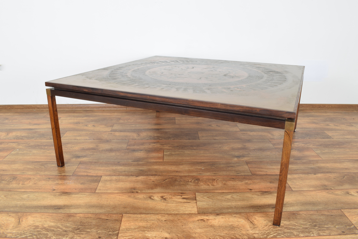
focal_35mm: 27
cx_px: 179
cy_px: 120
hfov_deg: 67.4
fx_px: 268
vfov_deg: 47.9
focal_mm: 18
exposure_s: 5
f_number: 22
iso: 100
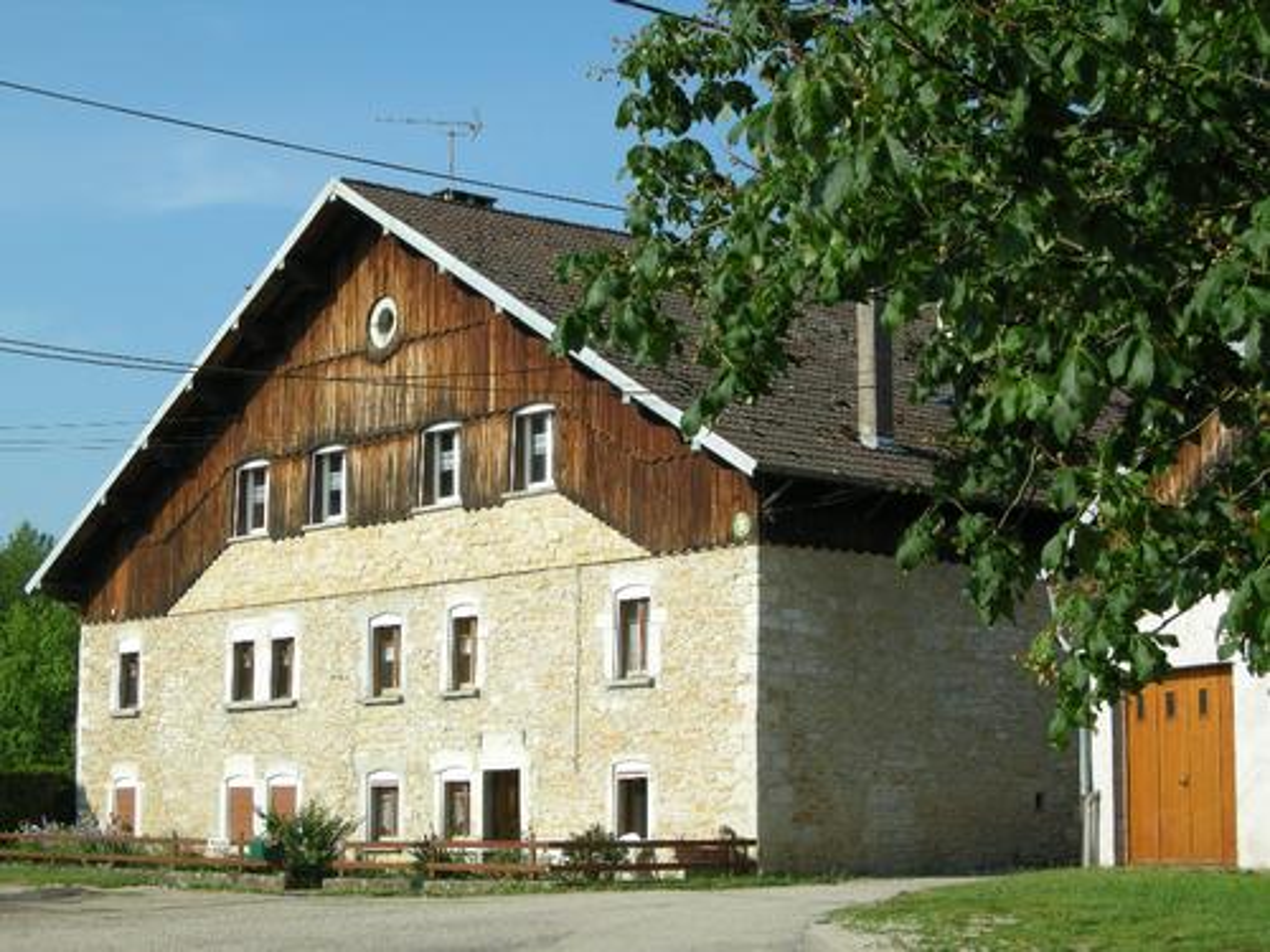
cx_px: 635
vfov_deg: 19.6
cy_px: 476
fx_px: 2752
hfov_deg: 26.0
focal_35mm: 75
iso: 64
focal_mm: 15.7
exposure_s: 1/286
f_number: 5.4
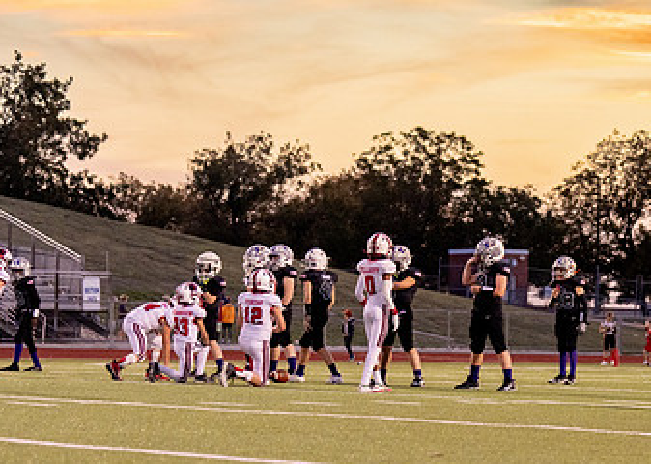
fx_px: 2808
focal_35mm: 152
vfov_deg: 9.4
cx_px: 553
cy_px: 339
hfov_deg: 13.1
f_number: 2.8
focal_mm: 70
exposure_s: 1/1000
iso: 1600
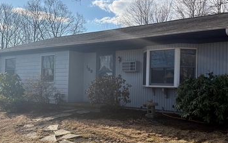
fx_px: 242
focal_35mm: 39
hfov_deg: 50.2
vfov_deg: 32.8
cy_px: 75
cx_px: 132
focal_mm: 5.96
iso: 50
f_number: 1.6
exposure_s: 1/2985
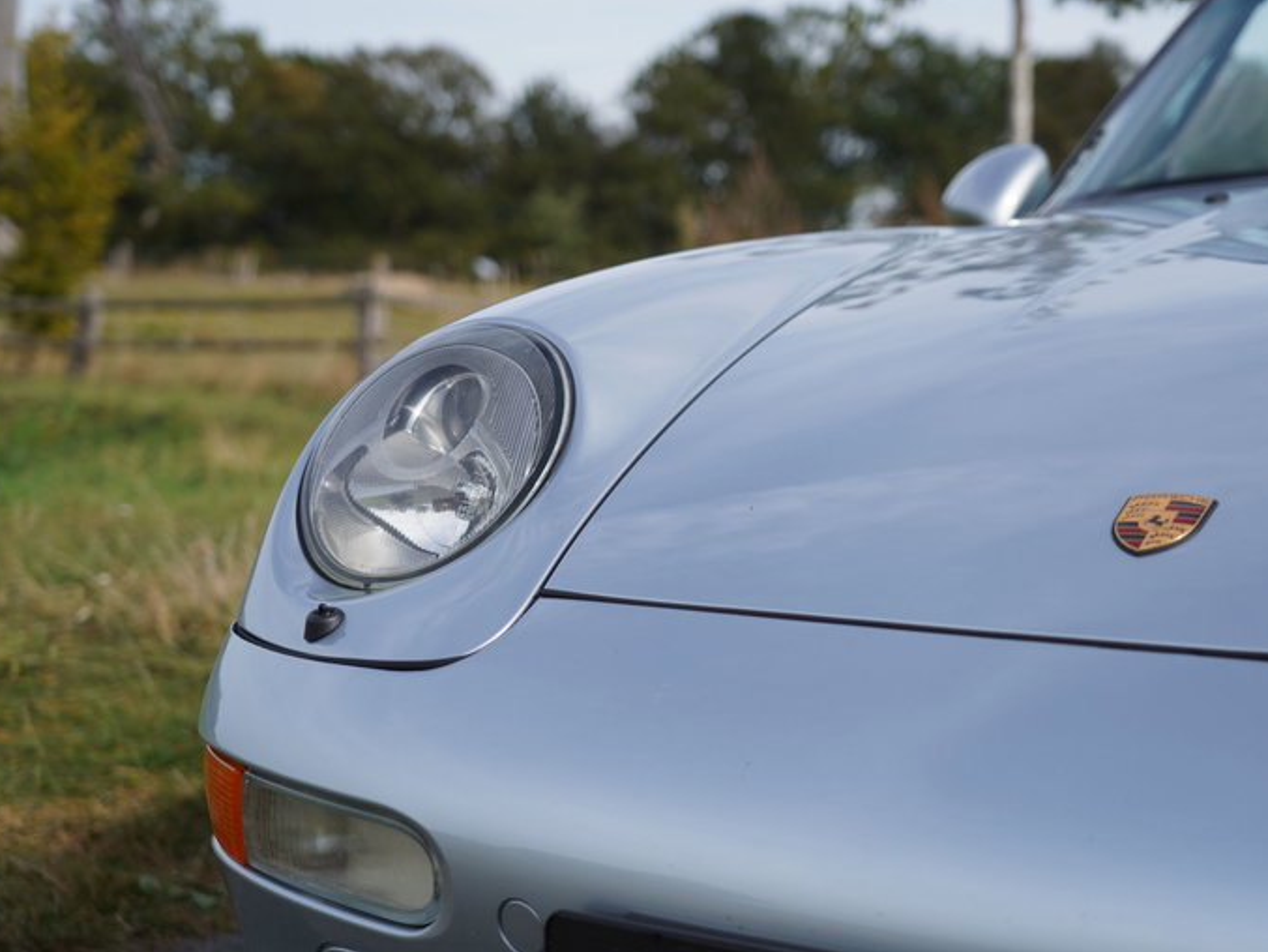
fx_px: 2235
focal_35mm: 61
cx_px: 662
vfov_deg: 24.0
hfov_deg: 31.7
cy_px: 474
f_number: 4
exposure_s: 1/800
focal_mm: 56
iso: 100
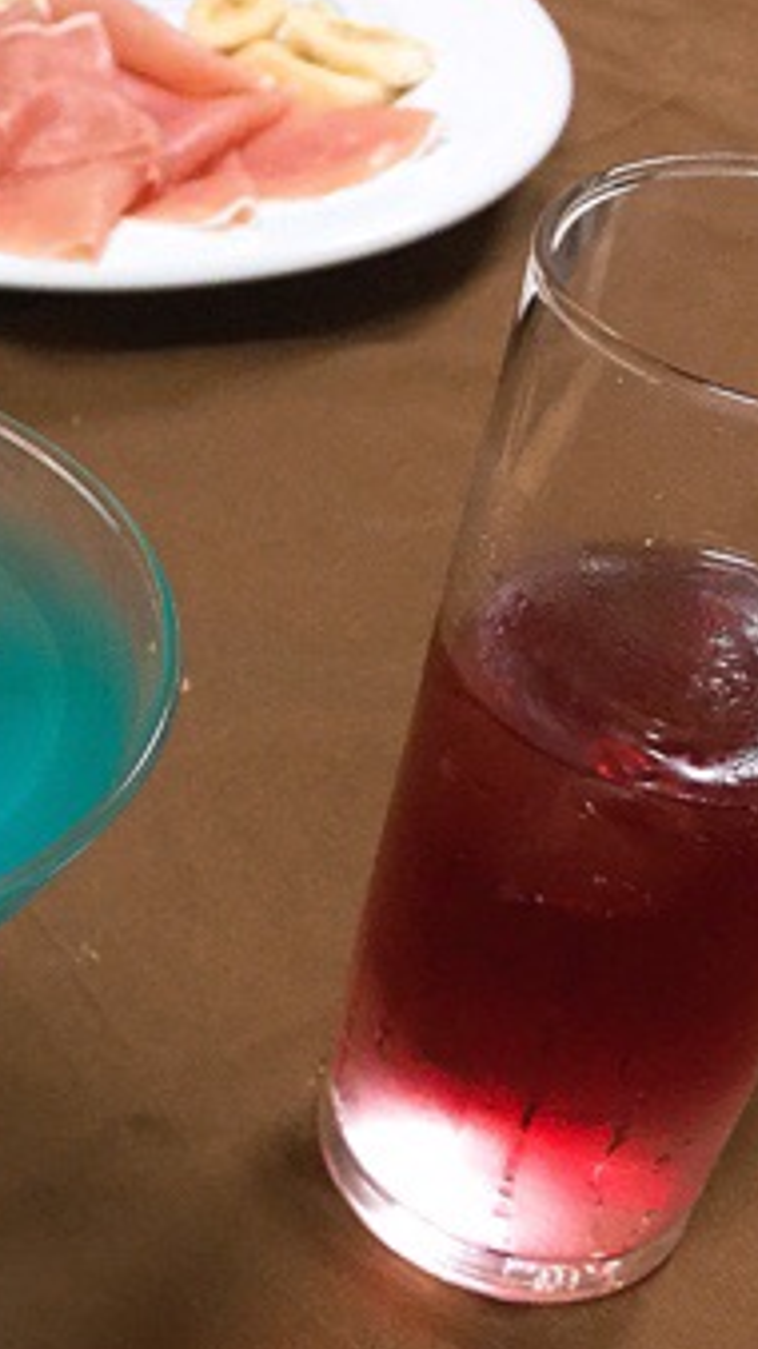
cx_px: -251
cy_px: 730
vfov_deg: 32.8
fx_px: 2288
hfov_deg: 17.5
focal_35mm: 64
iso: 100
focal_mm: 3.3
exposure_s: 1/30
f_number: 2.4
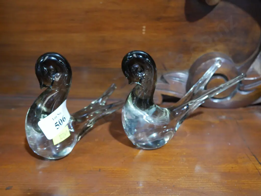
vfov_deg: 36.0
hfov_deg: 46.8
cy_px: 98
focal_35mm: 40
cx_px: 130
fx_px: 302
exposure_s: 1/60
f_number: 4.4
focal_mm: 20
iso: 2000
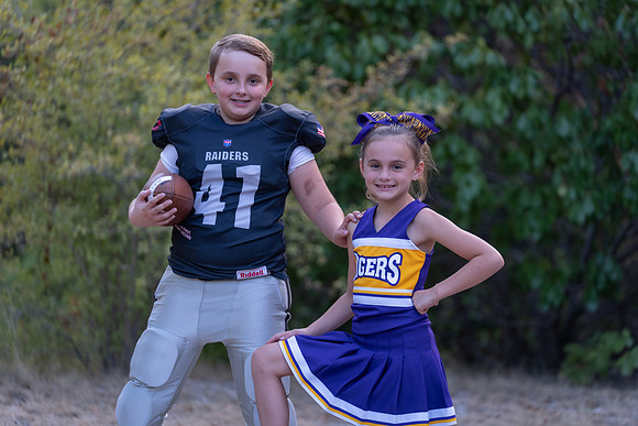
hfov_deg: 15.0
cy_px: 213
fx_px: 2428
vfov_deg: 10.0
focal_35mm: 137
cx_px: 319
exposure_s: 1/320
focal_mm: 137
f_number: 2.8
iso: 500
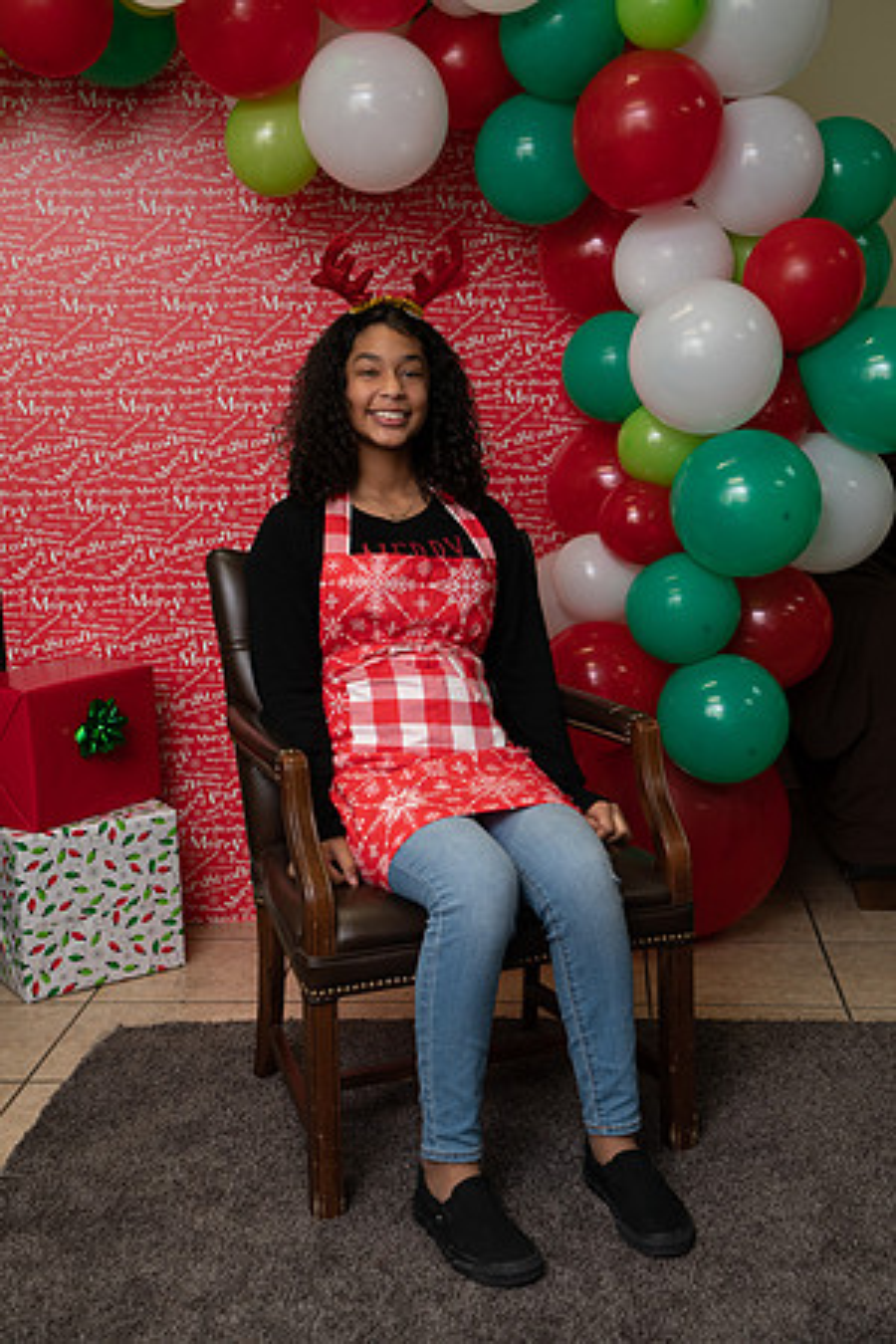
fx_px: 1717
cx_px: 448
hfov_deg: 29.2
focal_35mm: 46
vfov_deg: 42.7
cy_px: 672
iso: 400
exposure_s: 1/80
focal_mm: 46
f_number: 5
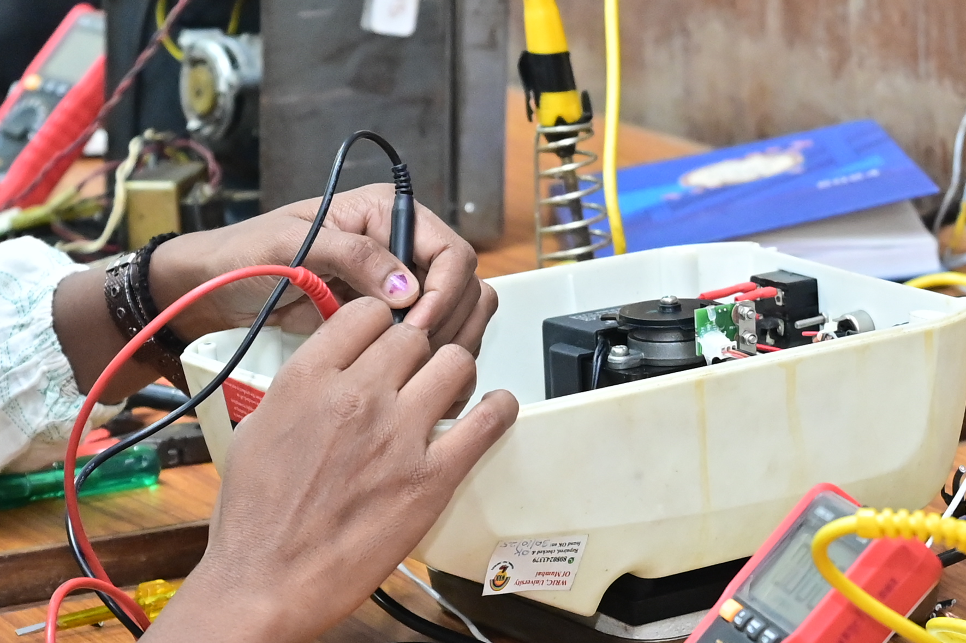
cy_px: 304
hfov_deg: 12.5
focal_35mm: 164
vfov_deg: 8.4
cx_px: 476
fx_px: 4398
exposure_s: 1/125
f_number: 4
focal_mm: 48
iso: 2000
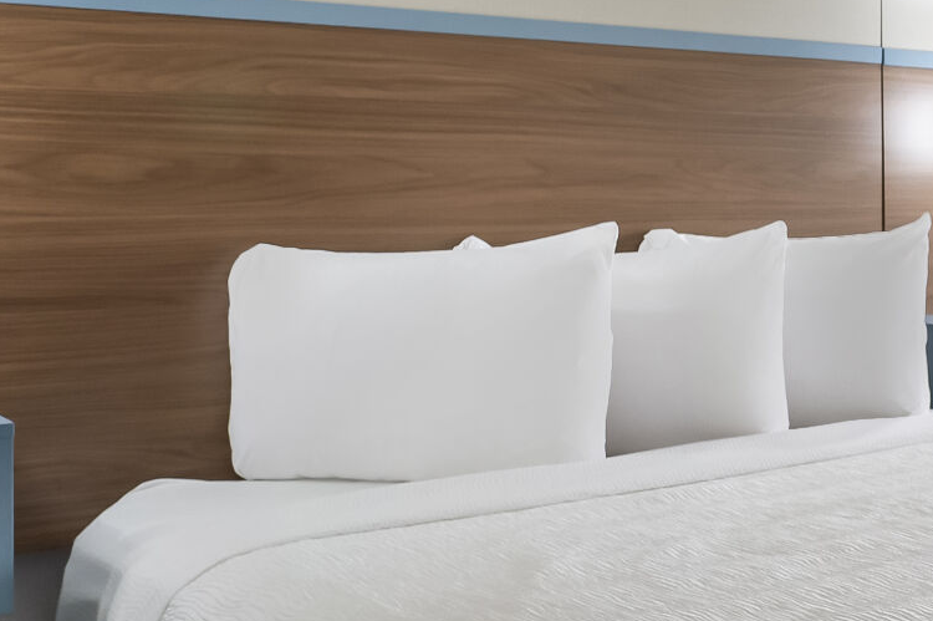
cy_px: 168
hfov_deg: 27.4
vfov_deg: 23.9
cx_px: 1315
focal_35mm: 56
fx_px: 1450
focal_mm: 14
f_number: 8
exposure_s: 1/50
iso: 400
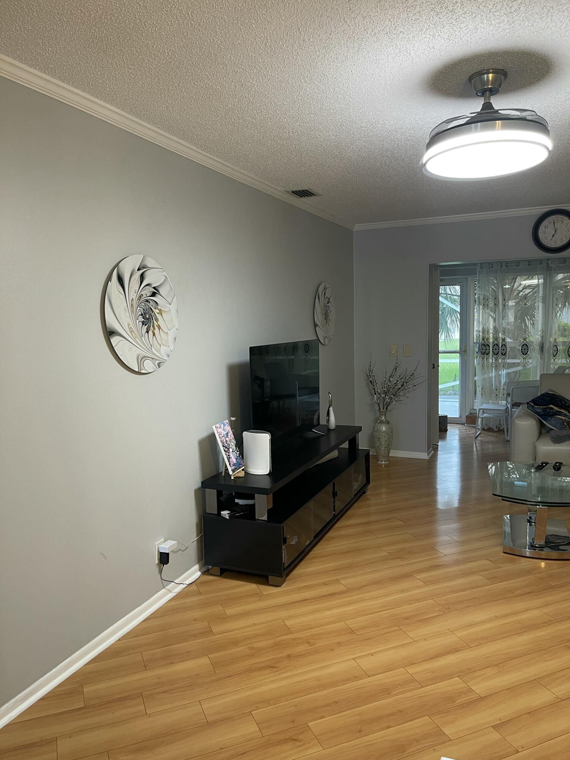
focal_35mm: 25
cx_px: 285
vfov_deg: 69.4
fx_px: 549
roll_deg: +0.8
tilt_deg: -6.9
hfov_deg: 54.9
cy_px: 380
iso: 160
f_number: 1.6
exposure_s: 1/60
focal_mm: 5.1
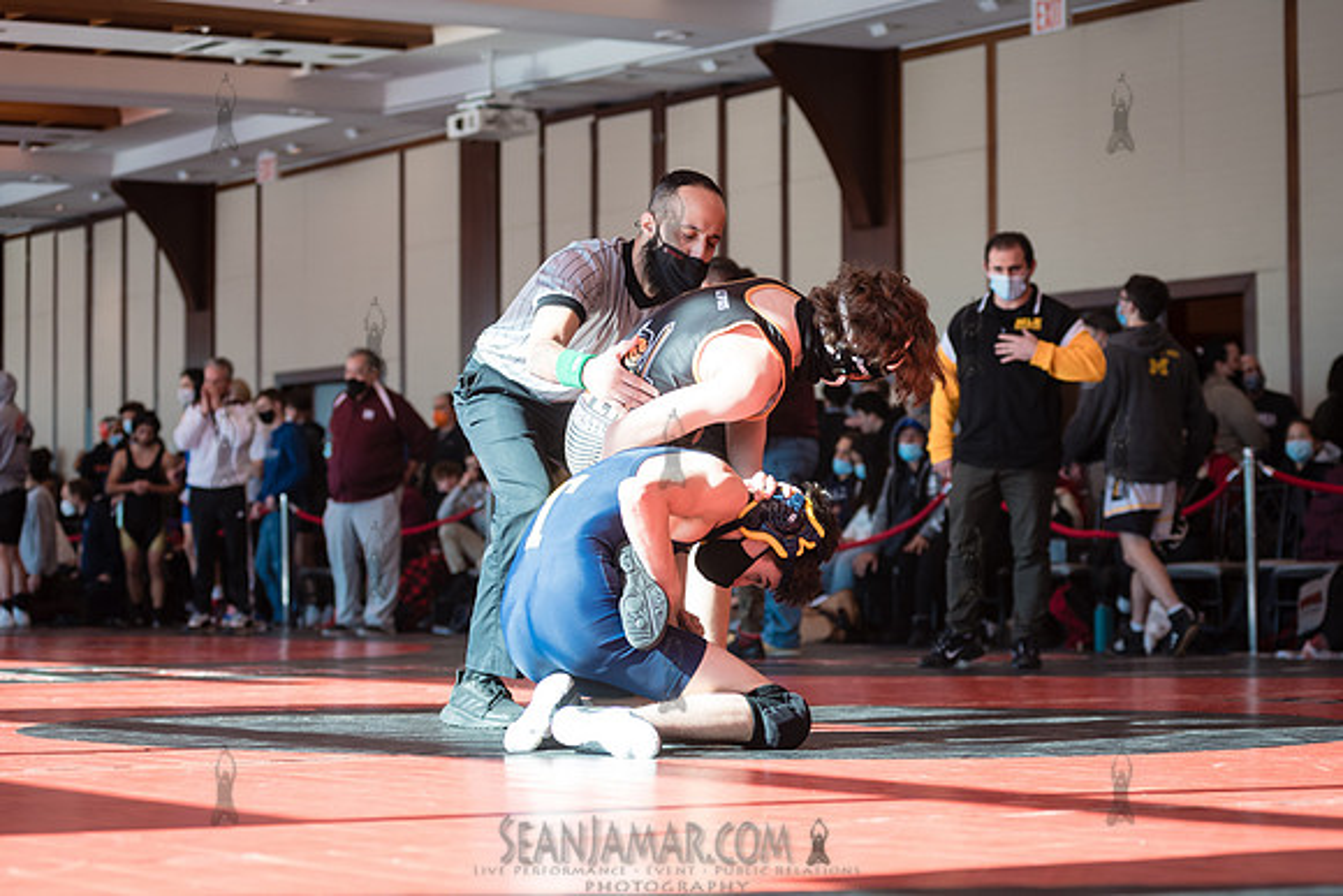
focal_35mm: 86
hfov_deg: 23.7
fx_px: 3202
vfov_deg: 15.9
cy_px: 448
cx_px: 672
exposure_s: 1/400
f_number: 4.5
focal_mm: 80
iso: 400
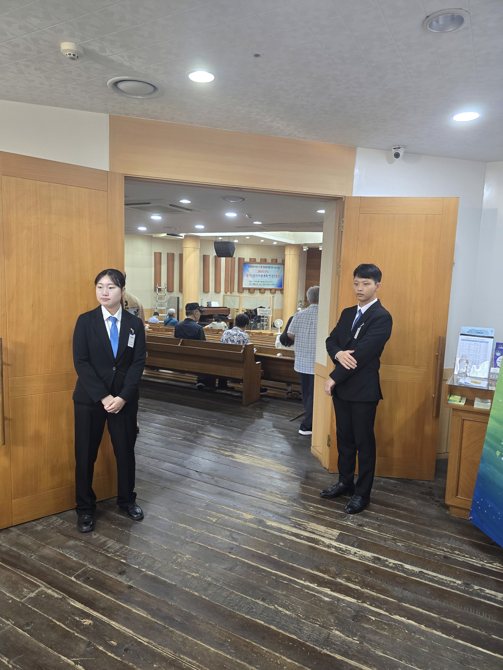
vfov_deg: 73.9
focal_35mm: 23
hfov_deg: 58.9
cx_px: 252
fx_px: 446
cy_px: 335
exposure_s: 1/120
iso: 400
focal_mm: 6.3
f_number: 1.7
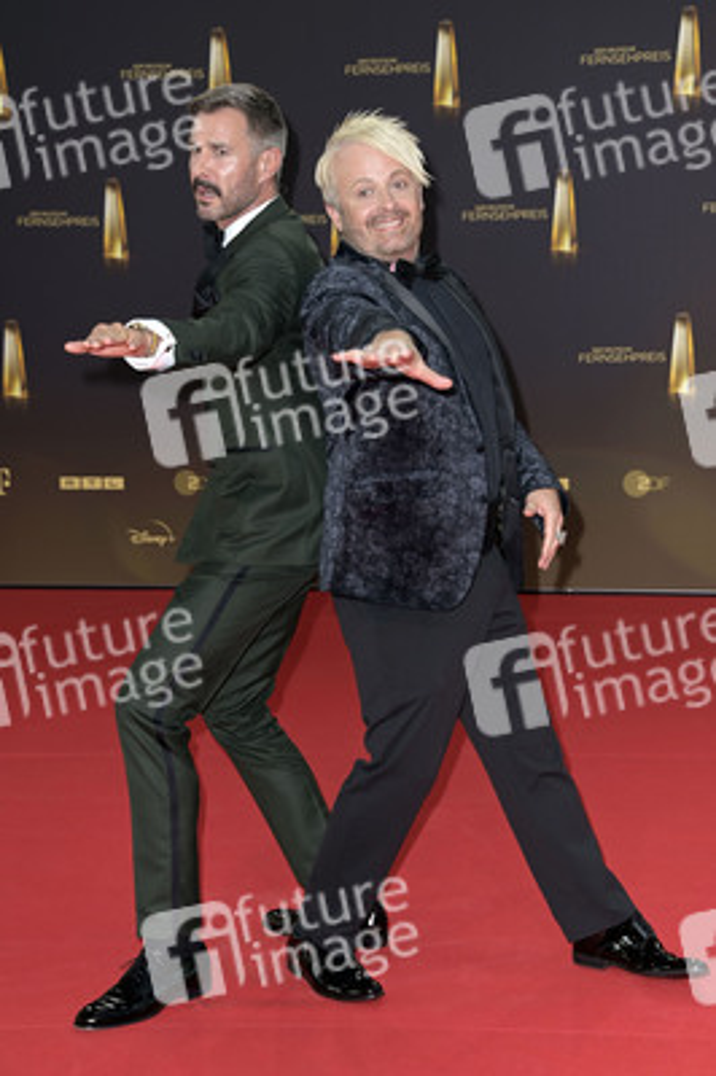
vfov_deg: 29.7
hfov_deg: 20.0
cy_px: 538
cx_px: 358
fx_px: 2032
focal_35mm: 68
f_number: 5.6
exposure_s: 1/250
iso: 640
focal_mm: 68
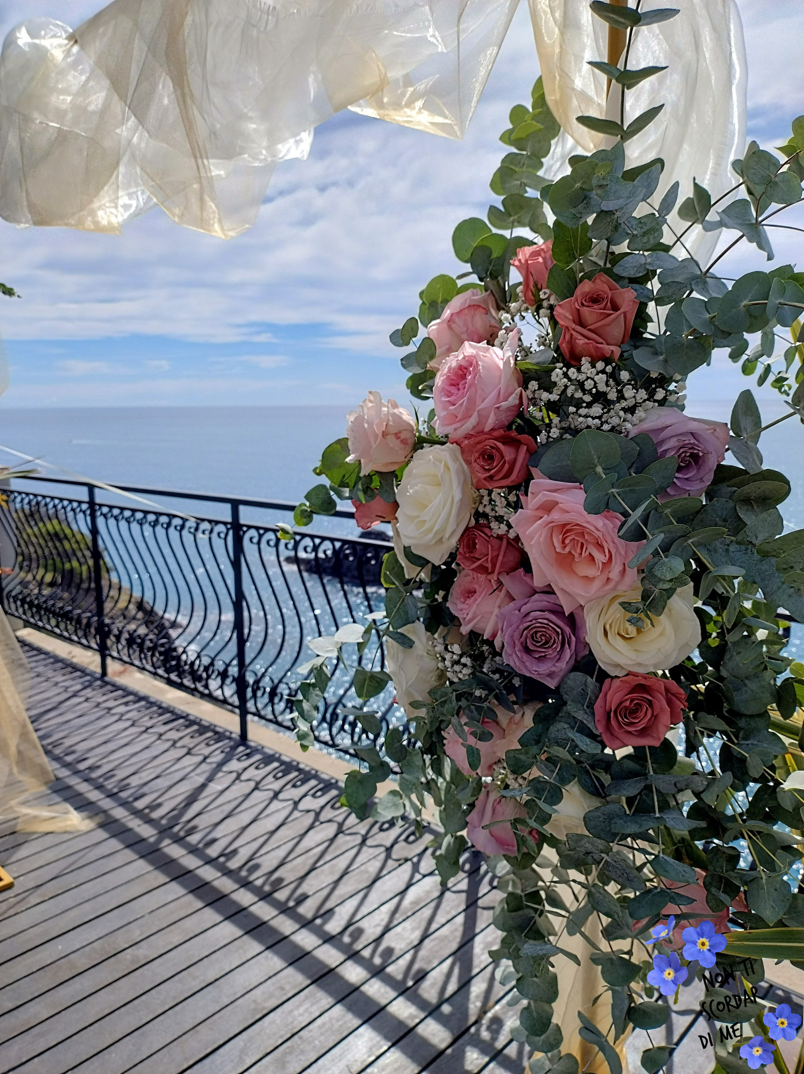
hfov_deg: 54.8
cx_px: 402
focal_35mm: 25
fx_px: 775
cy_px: 537
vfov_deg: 69.4
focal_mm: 4.71
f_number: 1.7
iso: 100
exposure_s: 1/1190
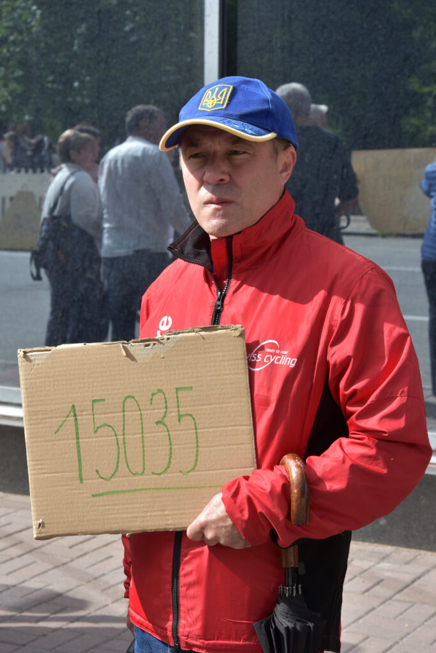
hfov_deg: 15.7
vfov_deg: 23.4
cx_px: 218
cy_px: 326
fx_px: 1580
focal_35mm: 87
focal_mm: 58
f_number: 8
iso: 180
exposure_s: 1/500
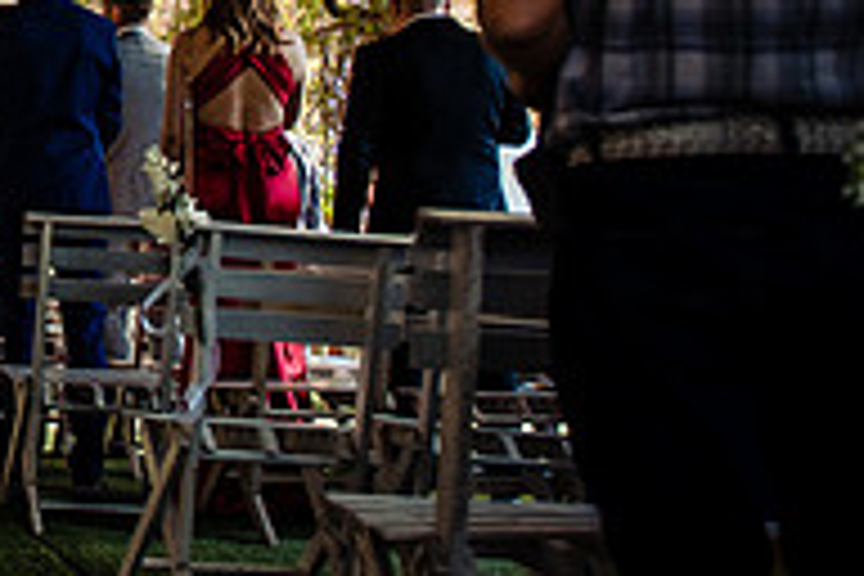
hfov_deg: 23.1
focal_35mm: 74
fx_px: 1776
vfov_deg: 17.5
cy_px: -137
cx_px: -358
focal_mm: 24
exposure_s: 1/250
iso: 800
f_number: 3.2
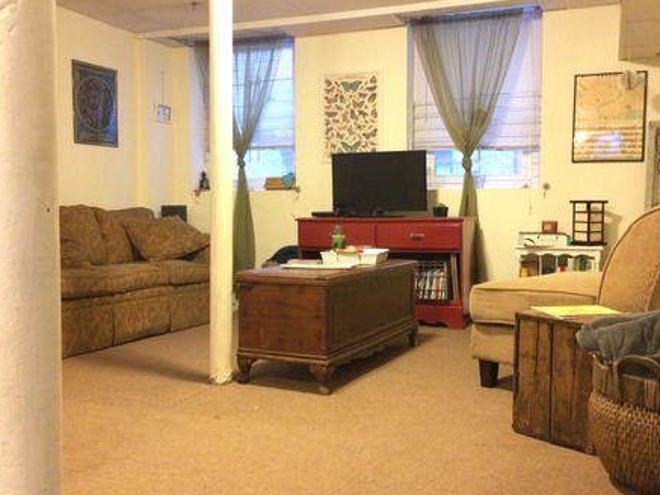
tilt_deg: -1.8
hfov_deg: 53.9
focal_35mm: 34
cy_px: 237
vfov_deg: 41.8
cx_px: 353
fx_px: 648
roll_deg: +1.4
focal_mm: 4.15
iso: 800
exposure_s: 1/15
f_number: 2.2
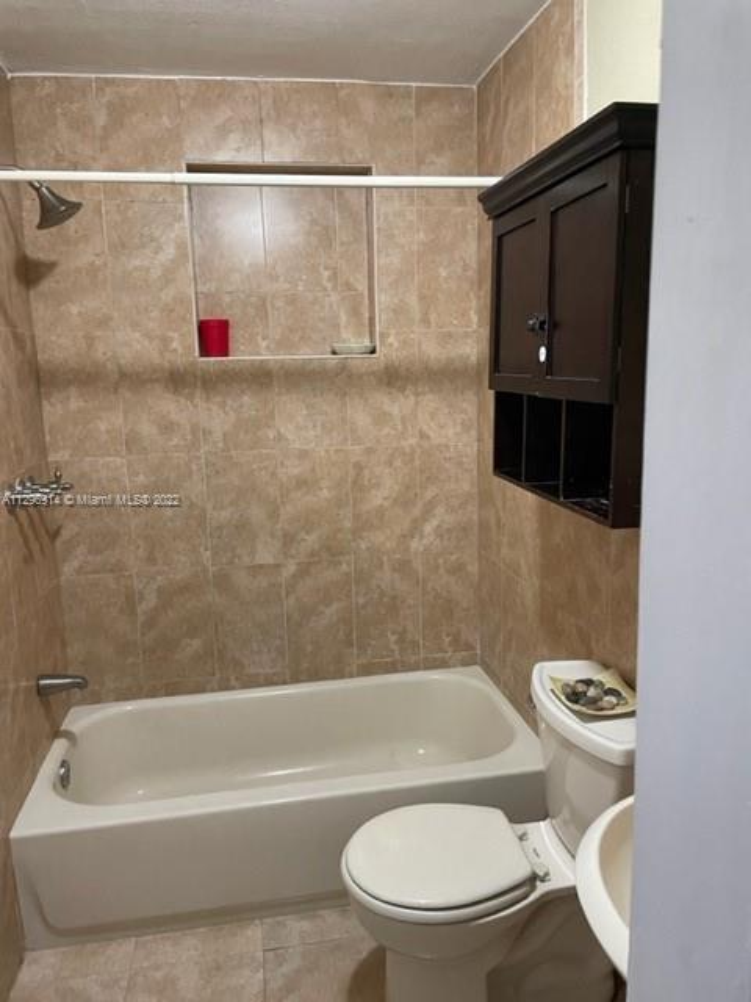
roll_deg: +1.9
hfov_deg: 53.1
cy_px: 501
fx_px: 752
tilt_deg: -8.1
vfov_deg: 67.3
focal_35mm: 26
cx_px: 376
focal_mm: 4.2
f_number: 1.6
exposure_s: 1/60
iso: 400
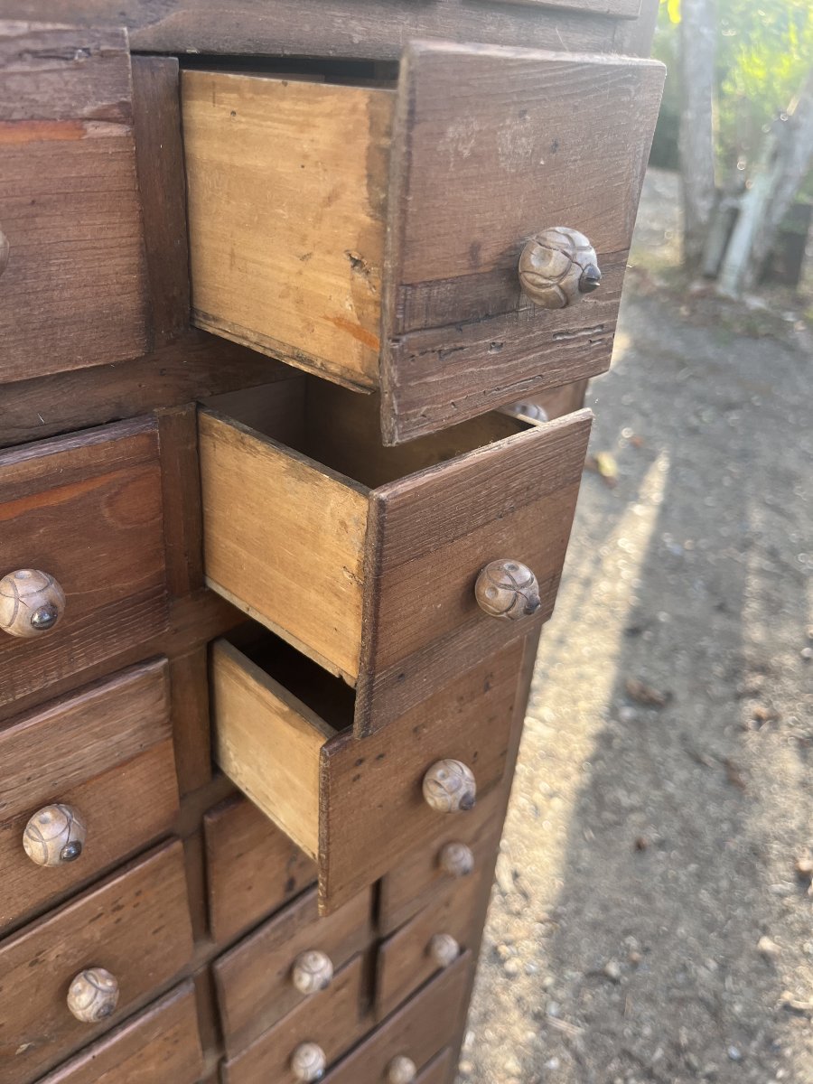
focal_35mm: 26
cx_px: 406
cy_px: 542
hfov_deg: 53.1
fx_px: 814
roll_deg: -6.9
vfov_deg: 67.3
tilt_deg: -30.8
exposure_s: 1/121
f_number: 1.6
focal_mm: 5.1
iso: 64
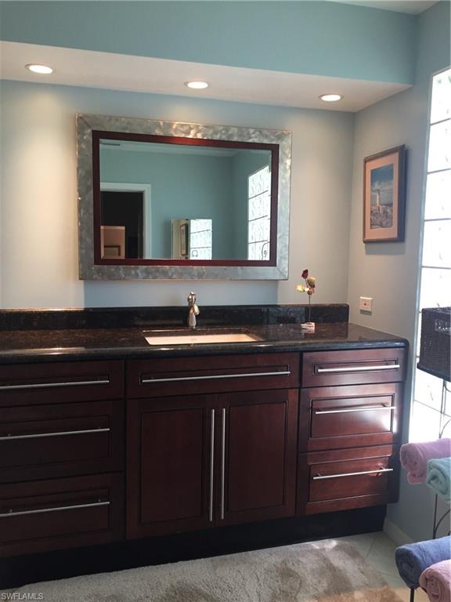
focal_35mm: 29
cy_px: 301
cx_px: 226
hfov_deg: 48.2
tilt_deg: -7.5
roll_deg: -0.1
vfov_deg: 61.7
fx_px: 504
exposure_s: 1/30
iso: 50
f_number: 2.2
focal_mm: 4.15
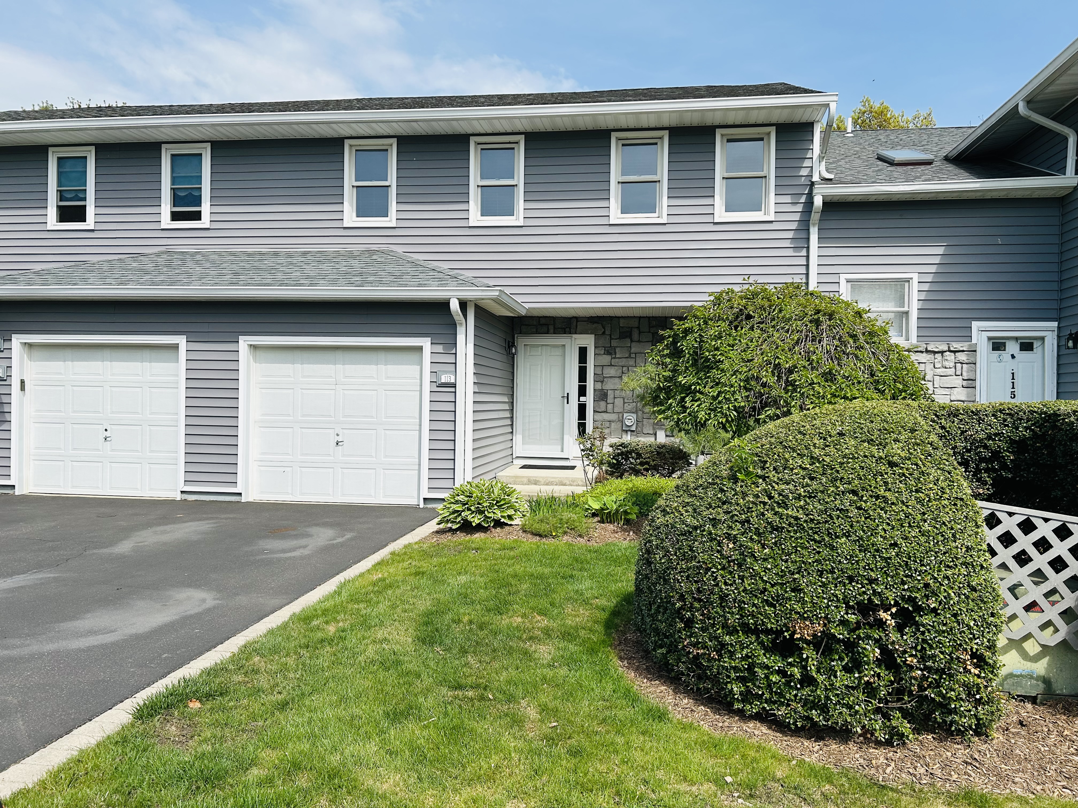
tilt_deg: +2.3
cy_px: 404
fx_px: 810
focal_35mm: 26
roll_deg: -1.0
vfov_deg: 53.1
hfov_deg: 67.3
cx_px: 539
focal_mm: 5.7
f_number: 1.5
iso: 50
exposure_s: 1/3831
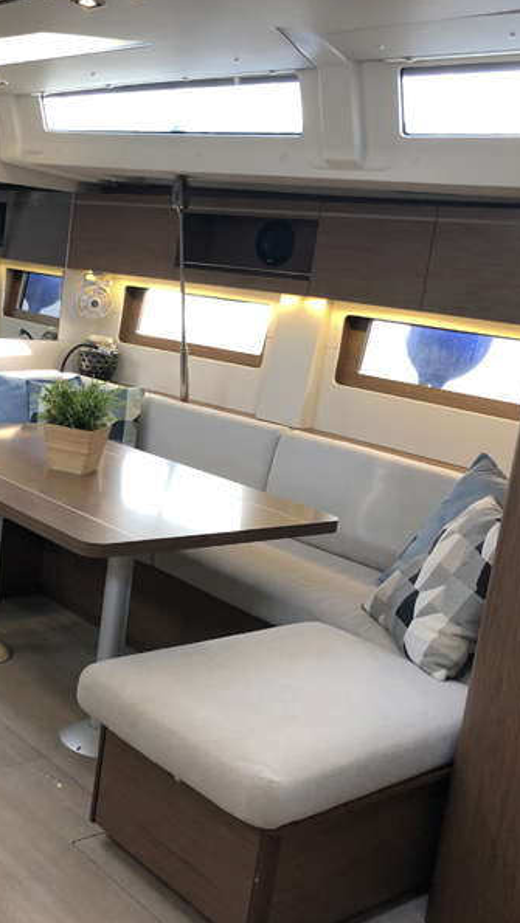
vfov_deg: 49.4
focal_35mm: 41
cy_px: 461
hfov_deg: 27.7
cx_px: 31
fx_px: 1004
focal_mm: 4
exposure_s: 1/30
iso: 25
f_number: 1.8
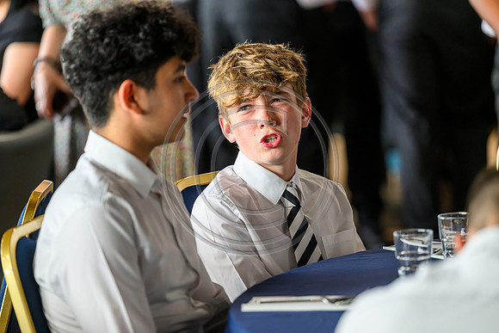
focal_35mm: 180
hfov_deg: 11.4
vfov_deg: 7.6
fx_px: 2495
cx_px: 250
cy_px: 166
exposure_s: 1/160
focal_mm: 180
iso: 1600
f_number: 3.2
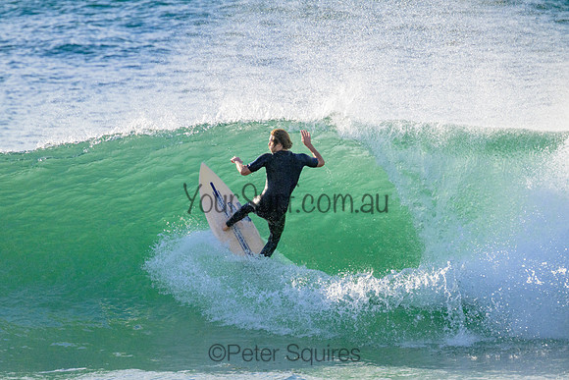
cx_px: 284
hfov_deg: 2.6
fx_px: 12647
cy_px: 190
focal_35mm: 800
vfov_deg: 1.7
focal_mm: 800
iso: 2000
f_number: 11
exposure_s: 1/2000
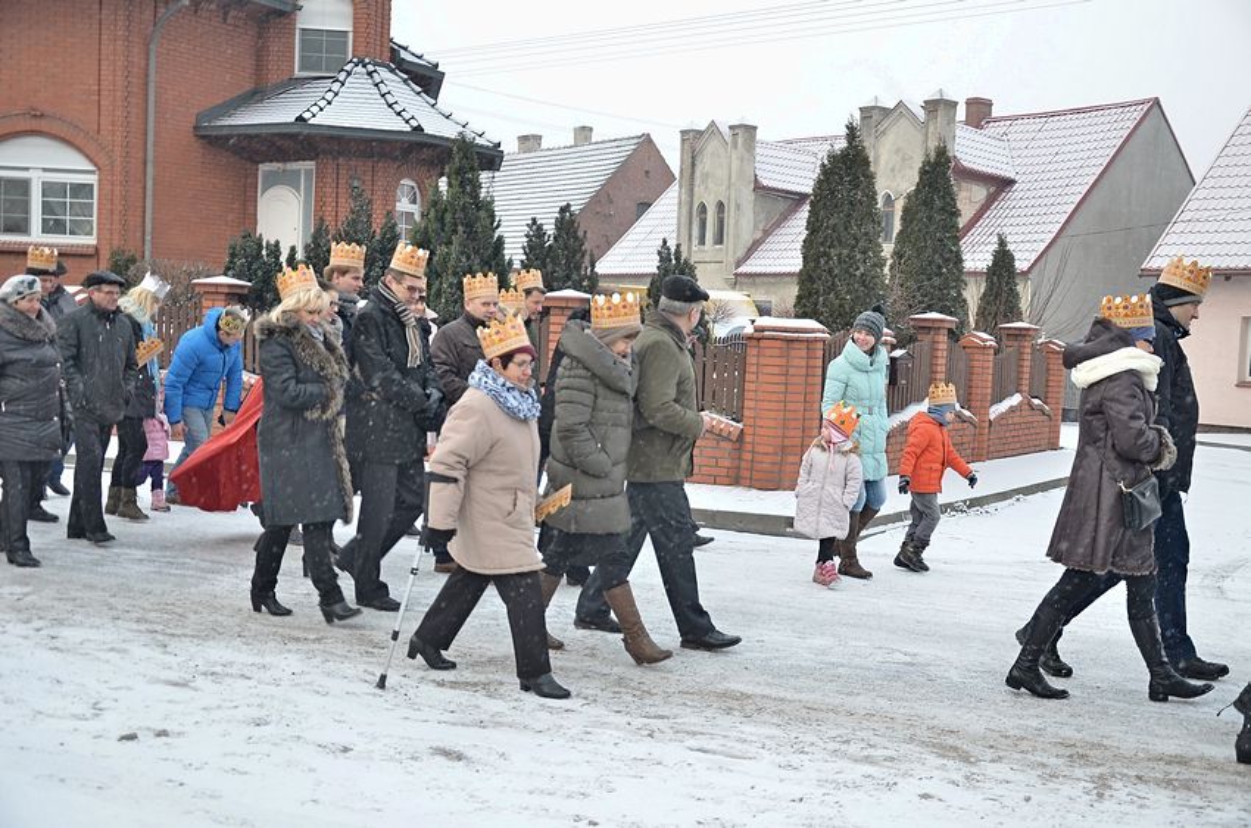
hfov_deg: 46.5
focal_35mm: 42
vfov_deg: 31.8
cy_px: 414
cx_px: 626
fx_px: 1456
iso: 220
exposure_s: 1/160
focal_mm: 28
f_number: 4
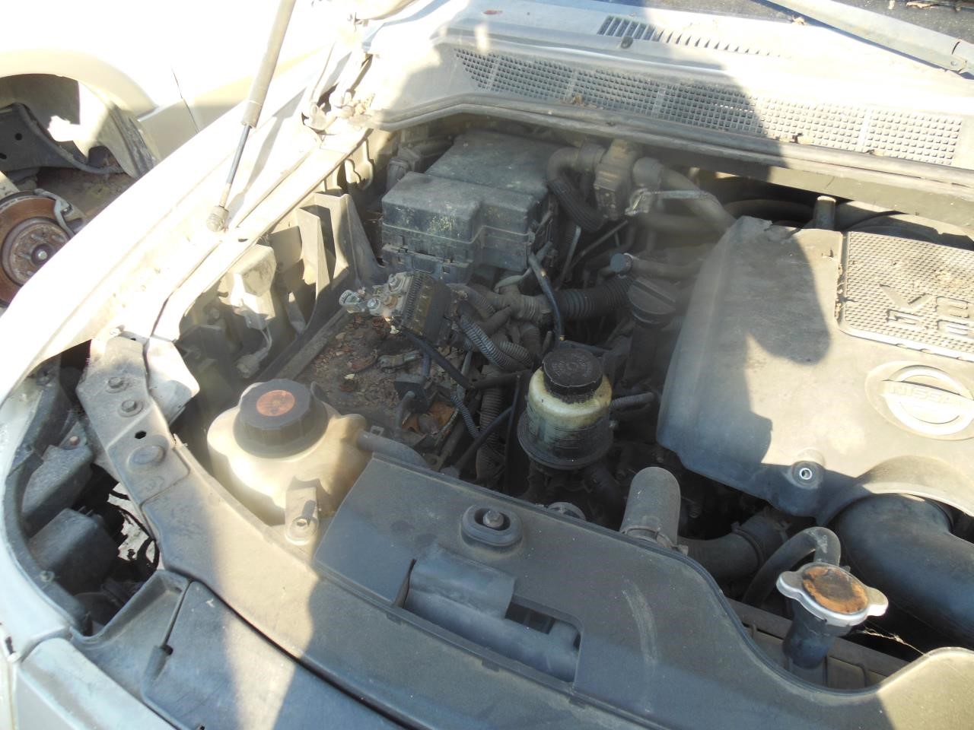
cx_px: 487
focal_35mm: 25
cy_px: 365
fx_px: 703
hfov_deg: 69.4
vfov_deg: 54.9
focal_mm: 4.5
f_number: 3.2
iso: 125
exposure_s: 1/125
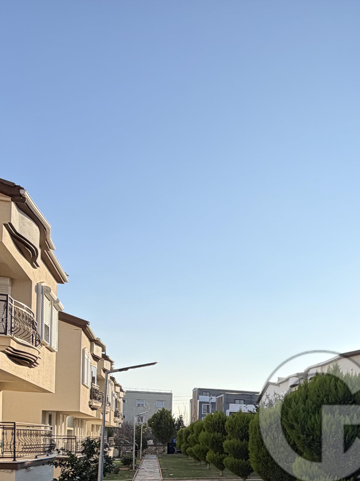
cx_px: 346
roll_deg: -0.7
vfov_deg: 48.2
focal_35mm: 34
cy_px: 435
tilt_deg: +1.1
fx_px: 471
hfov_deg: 38.0
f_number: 2.2
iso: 25
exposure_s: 1/799
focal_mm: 2.22
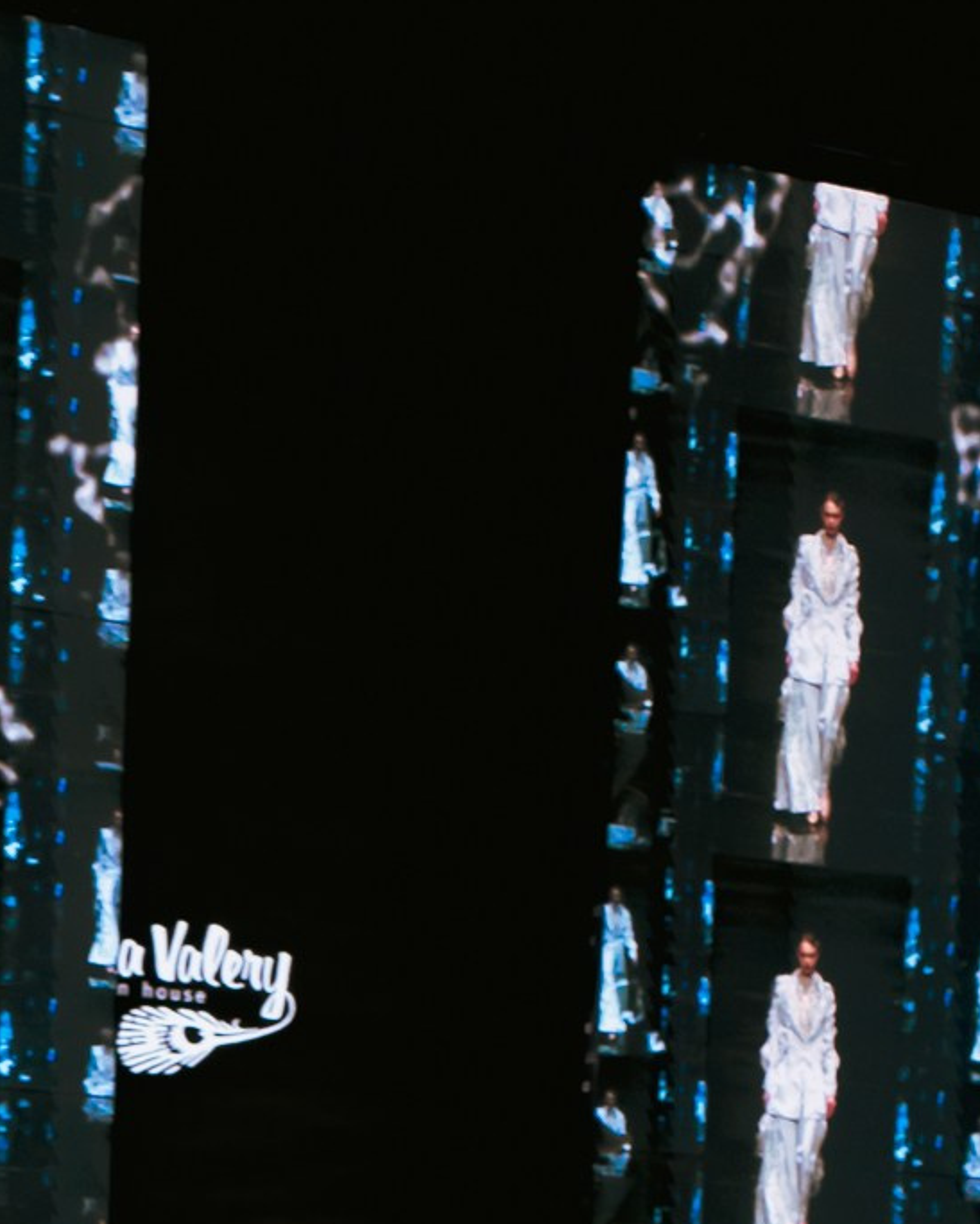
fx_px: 4203
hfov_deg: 13.0
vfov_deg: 15.5
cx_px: -152
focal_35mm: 116
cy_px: 1710
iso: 2000
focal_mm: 44
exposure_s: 1/125
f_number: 5
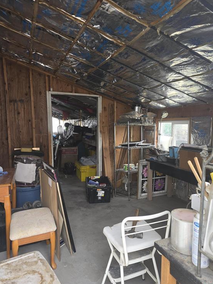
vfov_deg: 71.6
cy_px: 140
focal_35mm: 24
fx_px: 197
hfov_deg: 56.8
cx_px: 108
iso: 80
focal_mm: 6.3
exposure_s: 1/60
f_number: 1.7
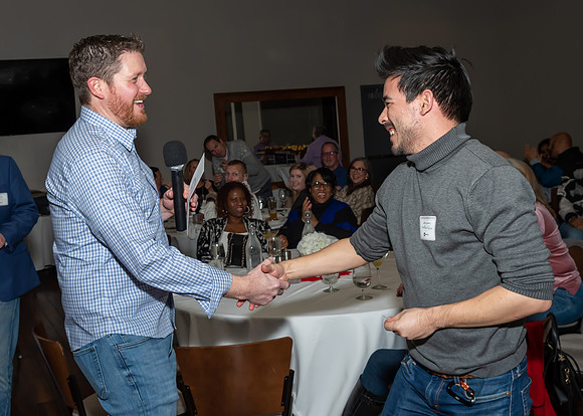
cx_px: 262
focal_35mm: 44
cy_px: 190
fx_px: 731
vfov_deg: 31.8
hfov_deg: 43.4
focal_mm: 23
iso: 400
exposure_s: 1/250
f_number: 7.1
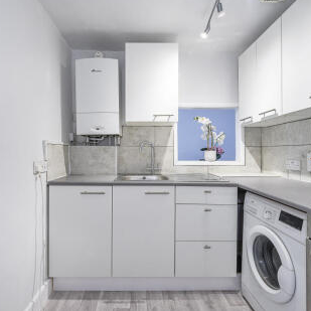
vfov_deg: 84.0
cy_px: 154
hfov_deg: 84.0
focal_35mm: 17
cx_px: 152
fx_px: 173
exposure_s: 1/8
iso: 250
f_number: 7.1
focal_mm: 13
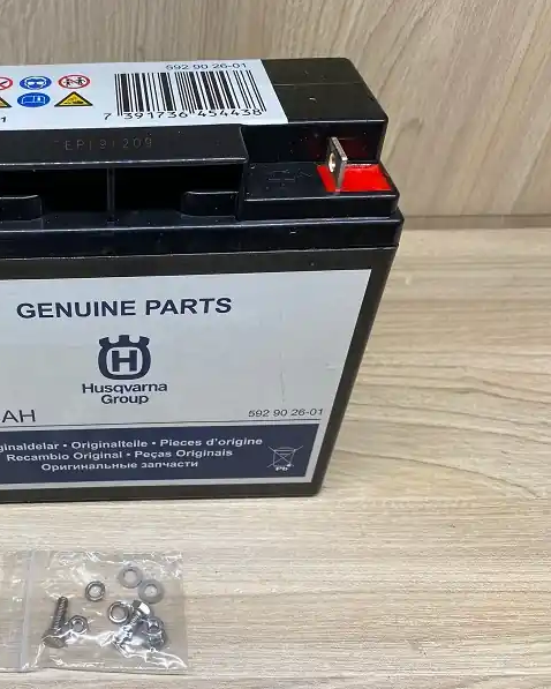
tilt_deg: -42.1
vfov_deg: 52.8
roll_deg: +1.6
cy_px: 344
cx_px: 110
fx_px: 693
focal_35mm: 34
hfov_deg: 41.5
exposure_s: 1/100
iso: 64
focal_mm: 4.25
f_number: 1.8
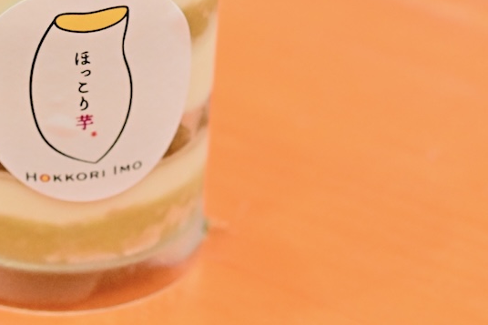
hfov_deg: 12.2
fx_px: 2277
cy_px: 24
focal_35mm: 168
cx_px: 79
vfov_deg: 8.1
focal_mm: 60
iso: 4000
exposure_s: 1/250
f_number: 5
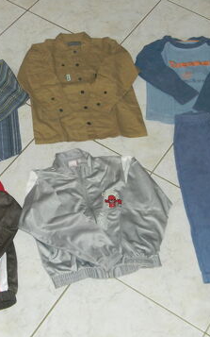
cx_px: 93
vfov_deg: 30.6
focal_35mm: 67
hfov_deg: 19.4
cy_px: 168
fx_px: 614
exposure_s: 1/30
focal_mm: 8.6
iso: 200
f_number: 3.9
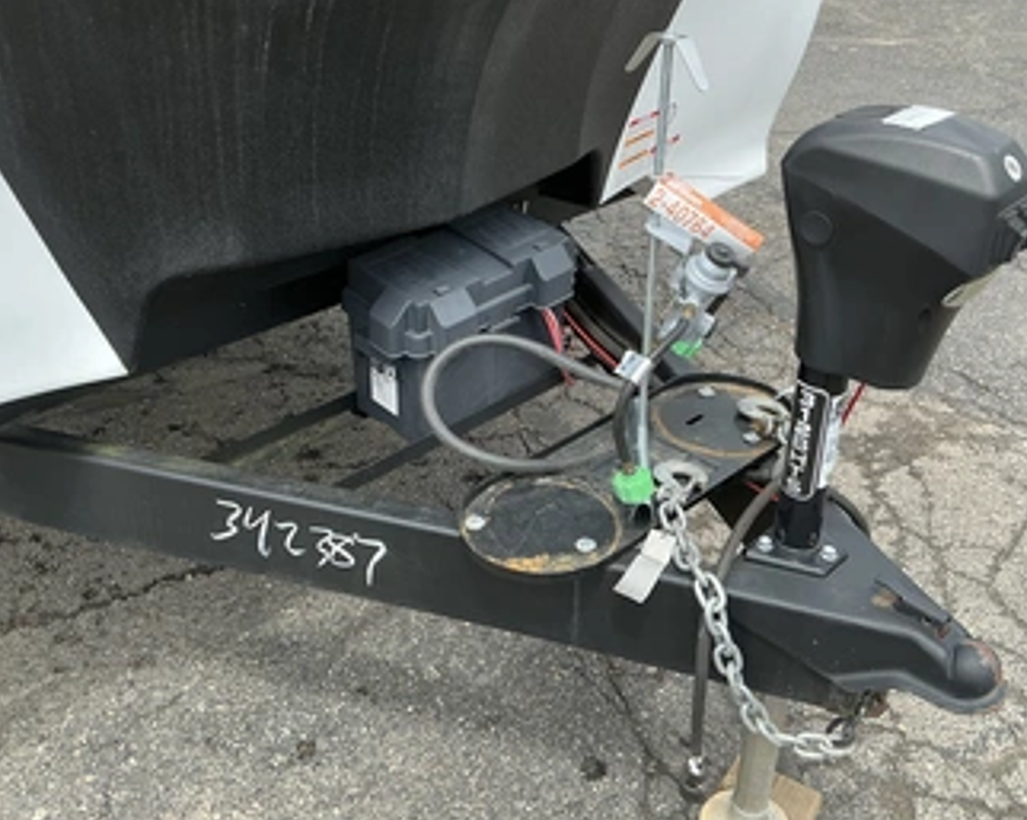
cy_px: 399
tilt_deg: -27.7
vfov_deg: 43.3
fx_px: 1032
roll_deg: -0.9
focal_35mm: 34
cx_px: 549
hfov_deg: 52.8
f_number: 1.8
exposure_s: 1/770
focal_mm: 3
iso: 25
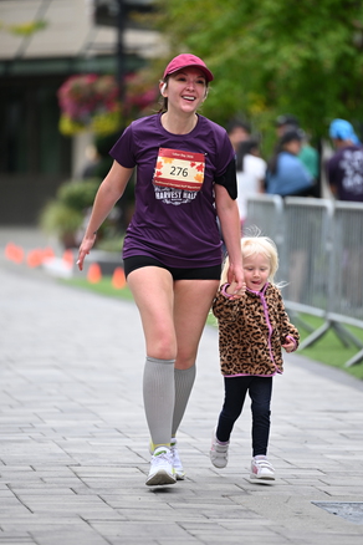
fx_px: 3796
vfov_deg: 8.2
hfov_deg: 5.5
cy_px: 241
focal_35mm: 251
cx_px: 206
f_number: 2.8
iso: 640
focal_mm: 200
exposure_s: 1/2500
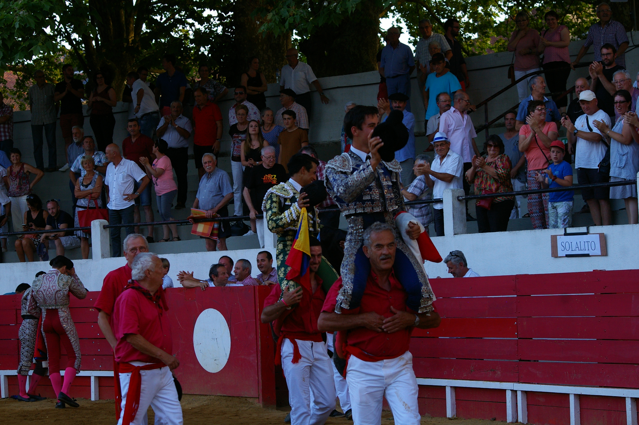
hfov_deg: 19.5
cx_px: 320
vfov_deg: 13.0
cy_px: 212
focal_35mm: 105
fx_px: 1862
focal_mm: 70
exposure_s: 1/125
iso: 400
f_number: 5.6
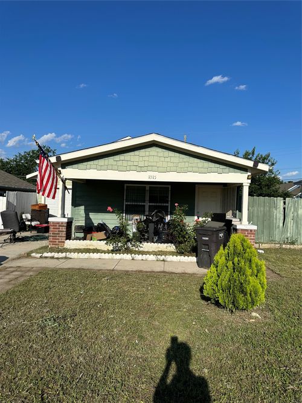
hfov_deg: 56.8
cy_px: 202
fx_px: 279
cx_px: 151
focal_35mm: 24
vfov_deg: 71.6
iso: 80
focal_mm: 6.86
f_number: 1.78
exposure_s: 1/6623
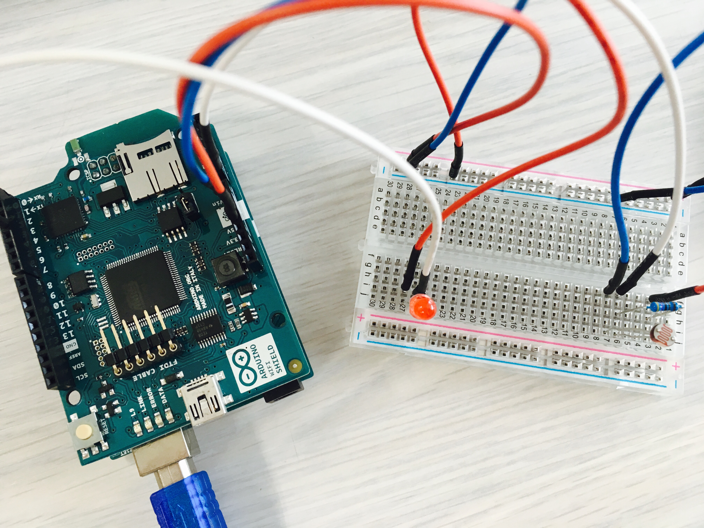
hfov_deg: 61.7
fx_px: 590
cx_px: 352
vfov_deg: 48.2
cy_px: 264
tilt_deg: -78.4
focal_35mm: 29
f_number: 2.2
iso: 64
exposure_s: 1/30
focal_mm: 4.15
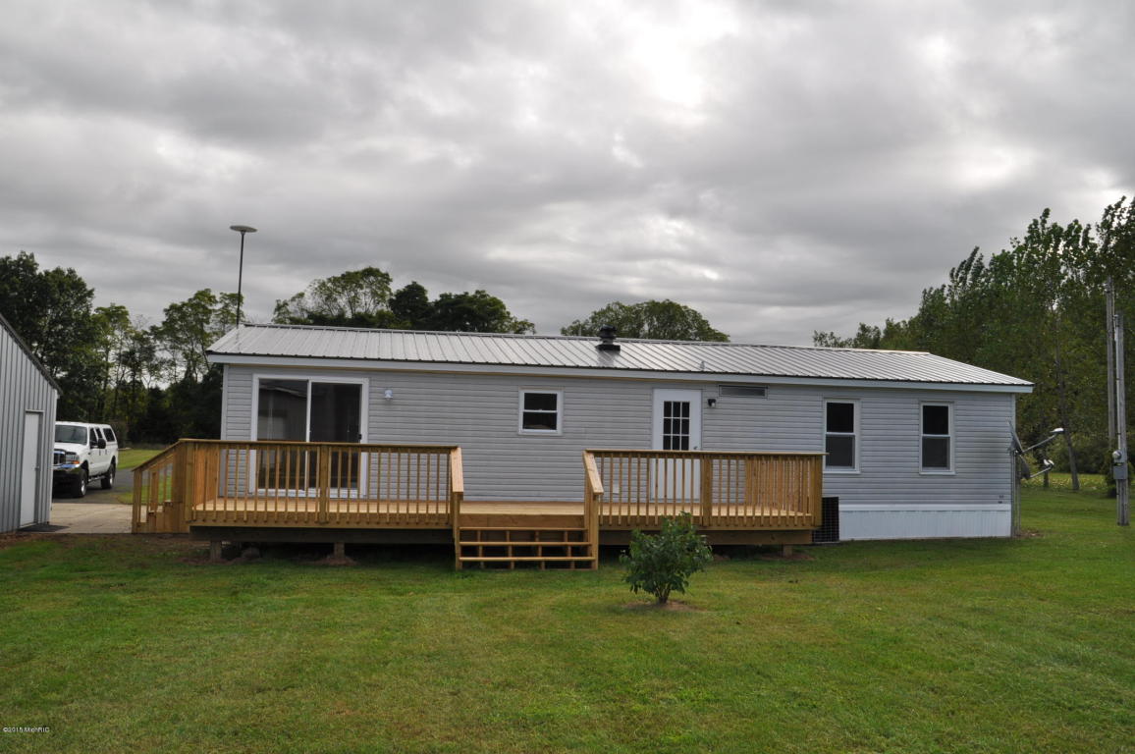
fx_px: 945
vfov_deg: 43.5
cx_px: 568
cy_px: 377
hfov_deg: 62.0
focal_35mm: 30
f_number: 14
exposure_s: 1/200
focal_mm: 20
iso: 200
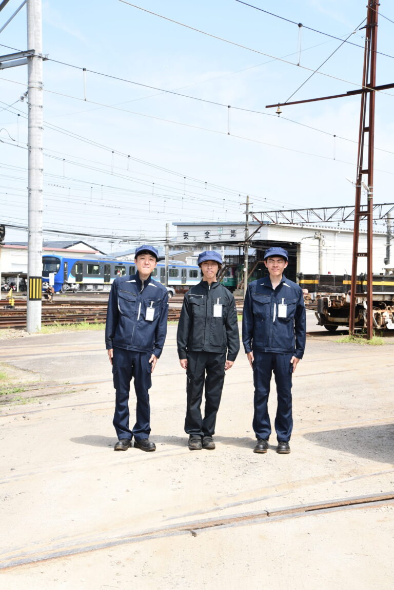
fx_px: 821
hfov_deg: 27.0
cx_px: 197
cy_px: 295
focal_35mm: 50
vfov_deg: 39.6
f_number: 7.1
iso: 320
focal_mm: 50
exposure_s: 1/320
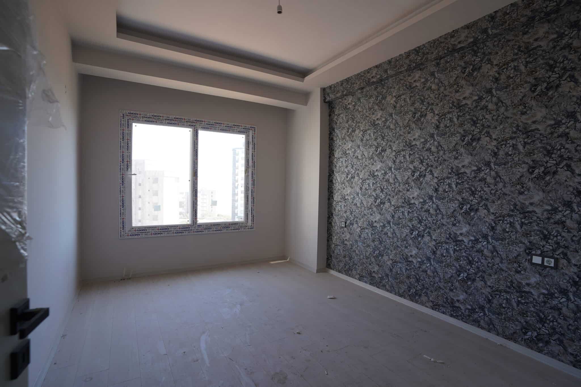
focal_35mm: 17
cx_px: 290
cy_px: 194
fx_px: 274
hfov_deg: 93.3
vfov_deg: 70.4
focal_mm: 17
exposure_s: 1/80
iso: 100
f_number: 4.5
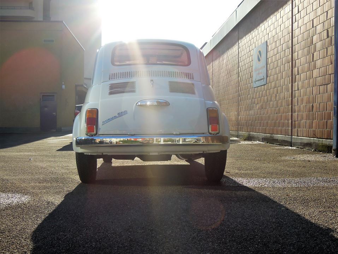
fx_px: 391
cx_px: 169
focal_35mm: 40
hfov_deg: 46.8
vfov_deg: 36.0
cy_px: 127
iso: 160
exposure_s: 1/1250
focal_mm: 7.2
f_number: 3.7
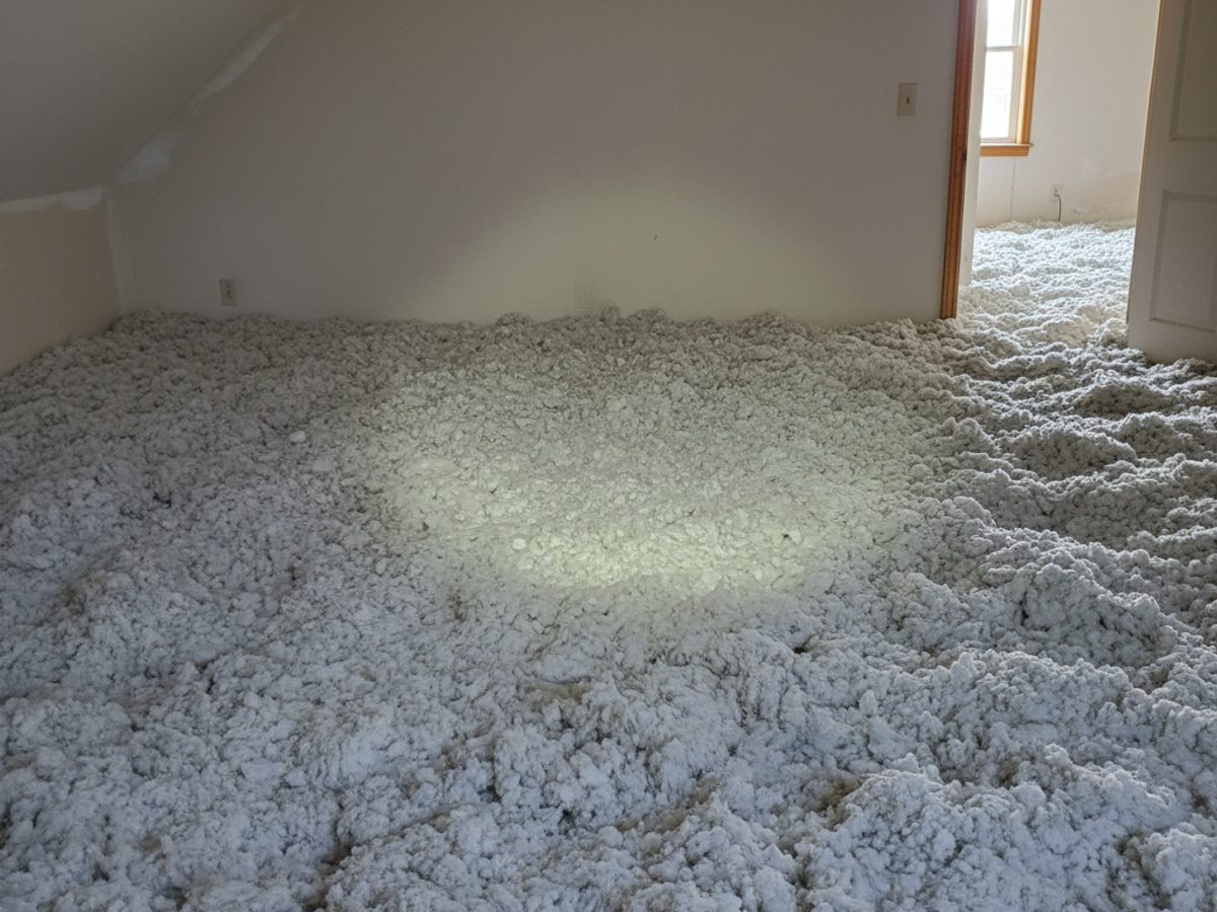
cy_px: 456
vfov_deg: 56.8
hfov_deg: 71.6
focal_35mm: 24
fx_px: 844
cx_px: 608
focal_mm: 6.8
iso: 1503
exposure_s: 1/1440
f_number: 1.68
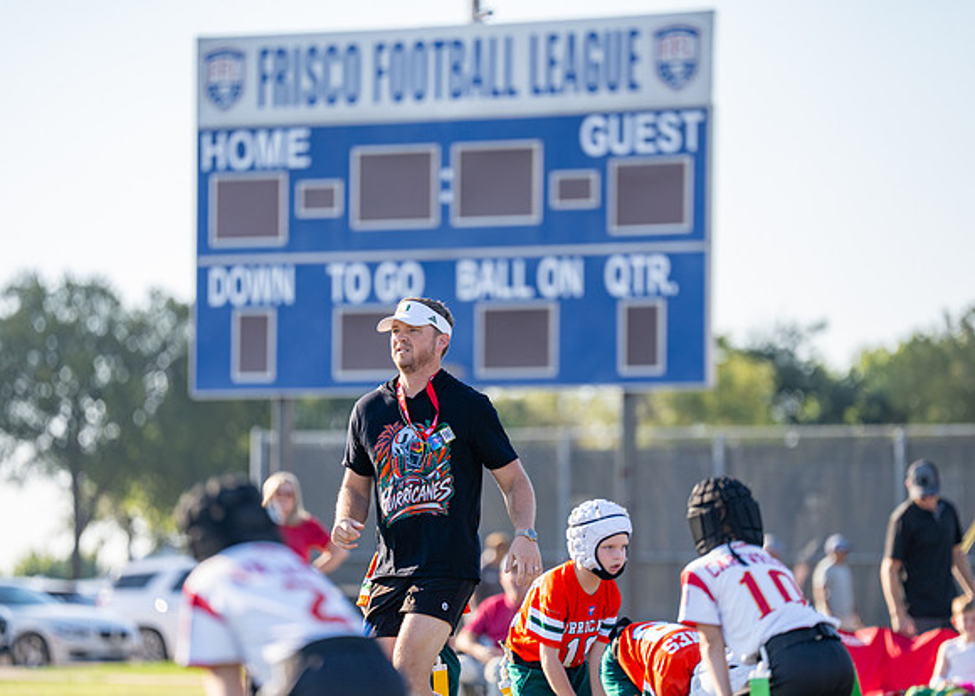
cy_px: 389
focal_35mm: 234
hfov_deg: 8.6
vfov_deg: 6.1
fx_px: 6490
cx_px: 499
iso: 250
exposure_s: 1/1600
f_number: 2.8
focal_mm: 200
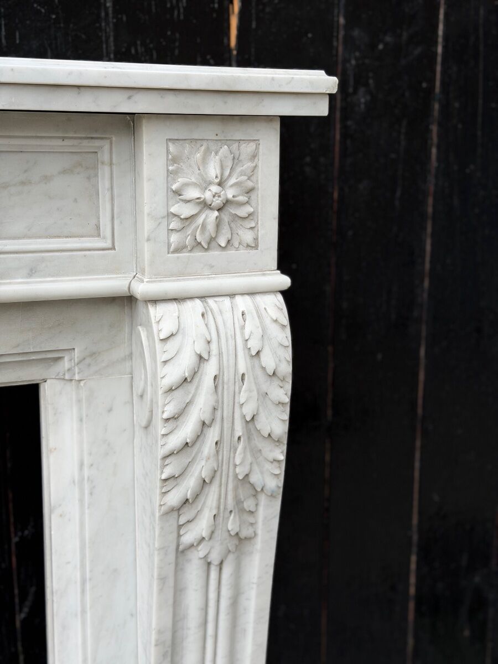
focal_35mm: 48
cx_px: 249
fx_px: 921
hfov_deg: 30.3
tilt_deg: -14.1
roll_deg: -1.0
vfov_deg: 39.7
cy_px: 332
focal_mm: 6.76
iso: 64
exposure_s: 1/975
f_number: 1.78
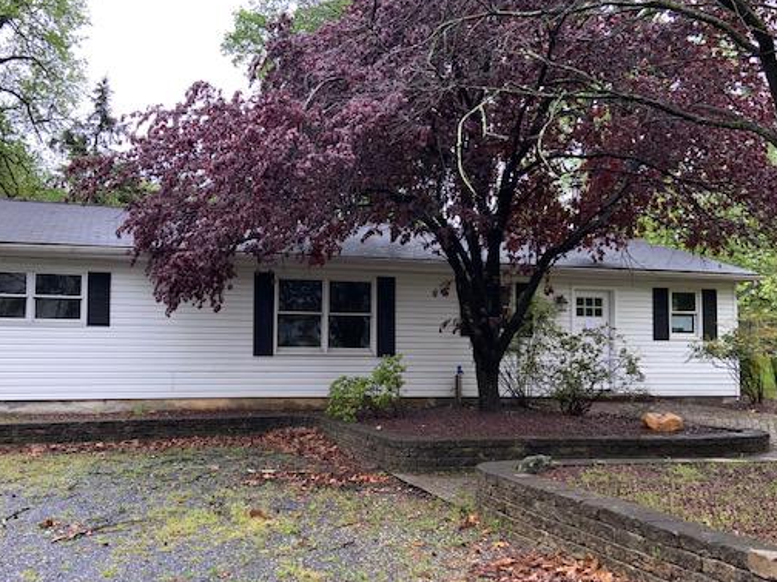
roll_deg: -0.6
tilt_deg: +2.2
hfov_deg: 55.0
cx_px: 314
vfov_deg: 42.9
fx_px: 741
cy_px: 325
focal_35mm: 33
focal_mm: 4.25
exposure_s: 1/125
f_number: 1.8
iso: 32
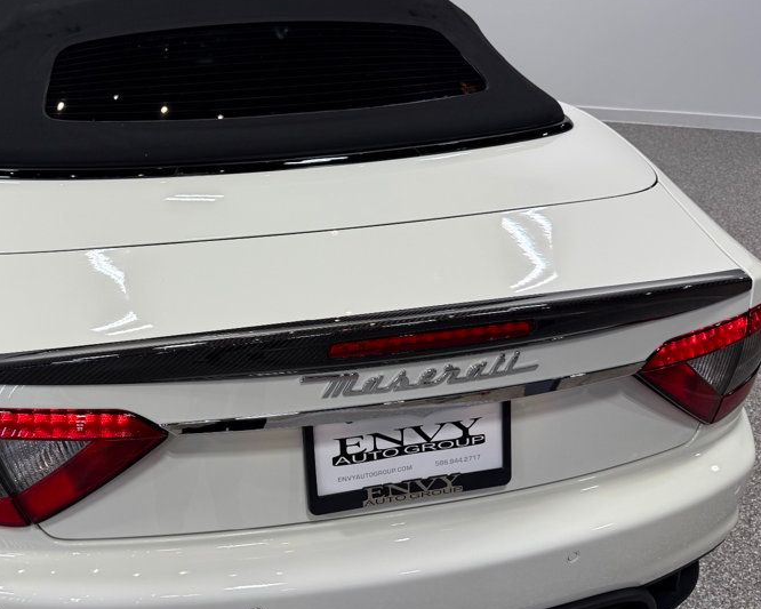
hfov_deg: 49.4
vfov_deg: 41.1
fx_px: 811
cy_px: 339
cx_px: 251
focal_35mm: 36
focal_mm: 6.76
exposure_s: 1/524
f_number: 1.78
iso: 80
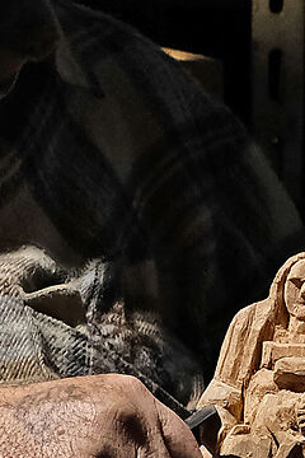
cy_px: 257
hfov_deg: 3.8
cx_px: -498
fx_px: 4486
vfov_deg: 5.8
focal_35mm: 353
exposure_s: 1/80
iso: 1600
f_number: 3.6
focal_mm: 35
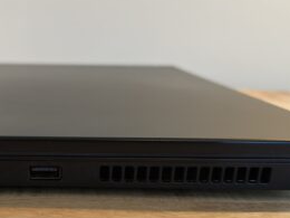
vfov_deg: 27.3
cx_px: 67
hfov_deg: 35.2
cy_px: 154
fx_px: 444
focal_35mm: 53
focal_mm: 6.55
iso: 100
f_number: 1.6
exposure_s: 1/50
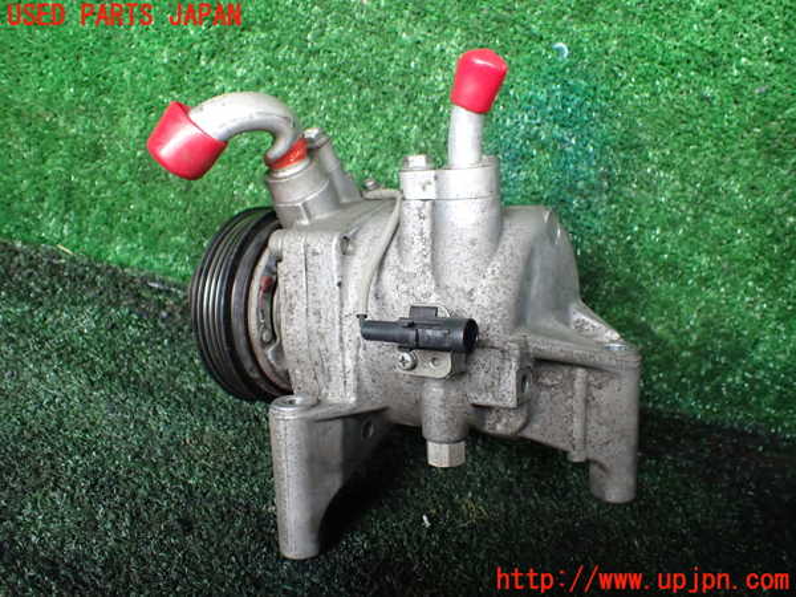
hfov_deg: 60.0
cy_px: 298
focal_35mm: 30
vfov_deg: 46.8
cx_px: 398
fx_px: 690
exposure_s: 1/125
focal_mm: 5.4
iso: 400
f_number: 2.3
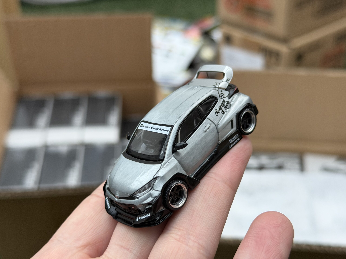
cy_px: 130
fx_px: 480
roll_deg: +1.4
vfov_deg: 30.3
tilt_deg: -31.2
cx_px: 173
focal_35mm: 48
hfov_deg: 39.7
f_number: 1.78
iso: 250
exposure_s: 1/56
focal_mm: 6.76
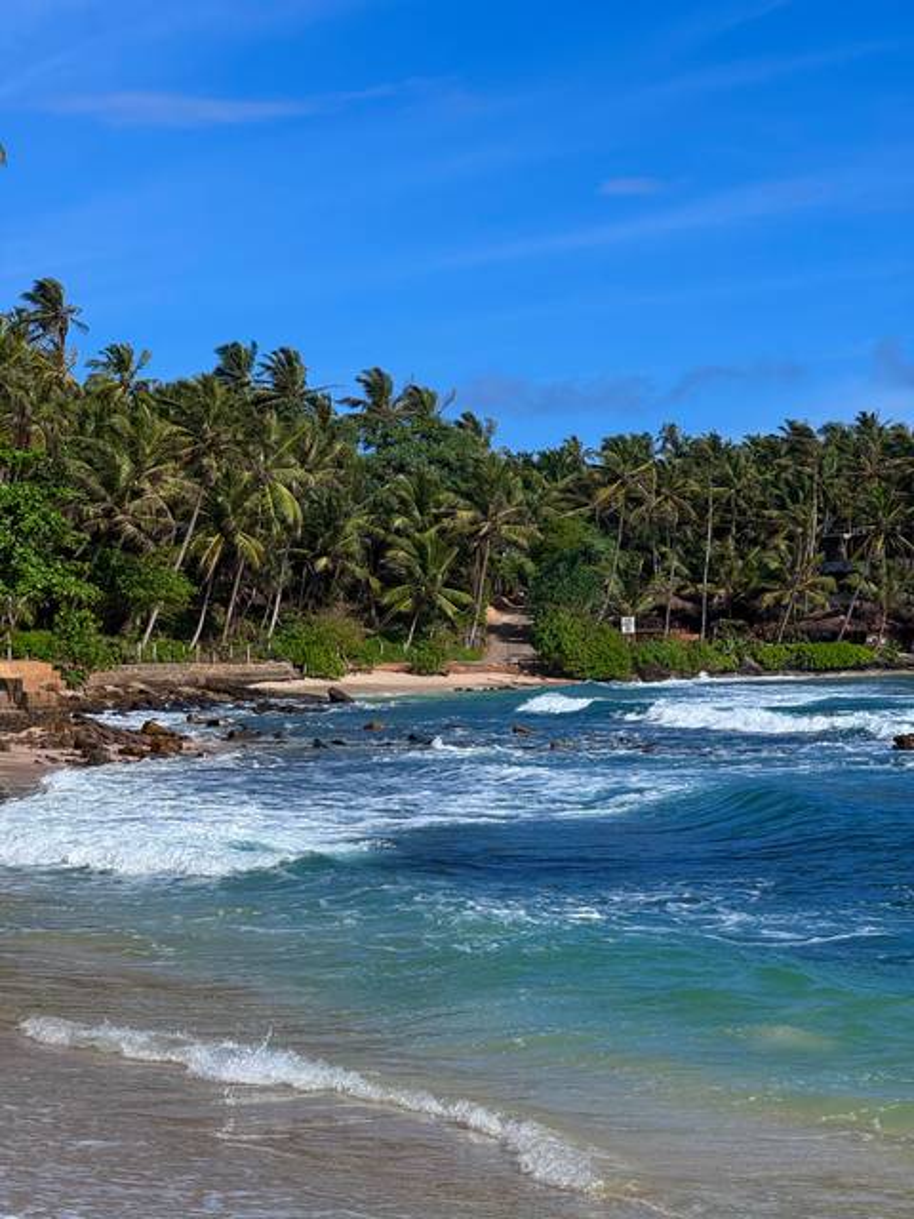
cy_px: 610
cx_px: 457
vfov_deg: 25.3
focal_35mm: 77
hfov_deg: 19.1
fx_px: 2711
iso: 25
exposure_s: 1/1292
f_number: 2.8
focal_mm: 9
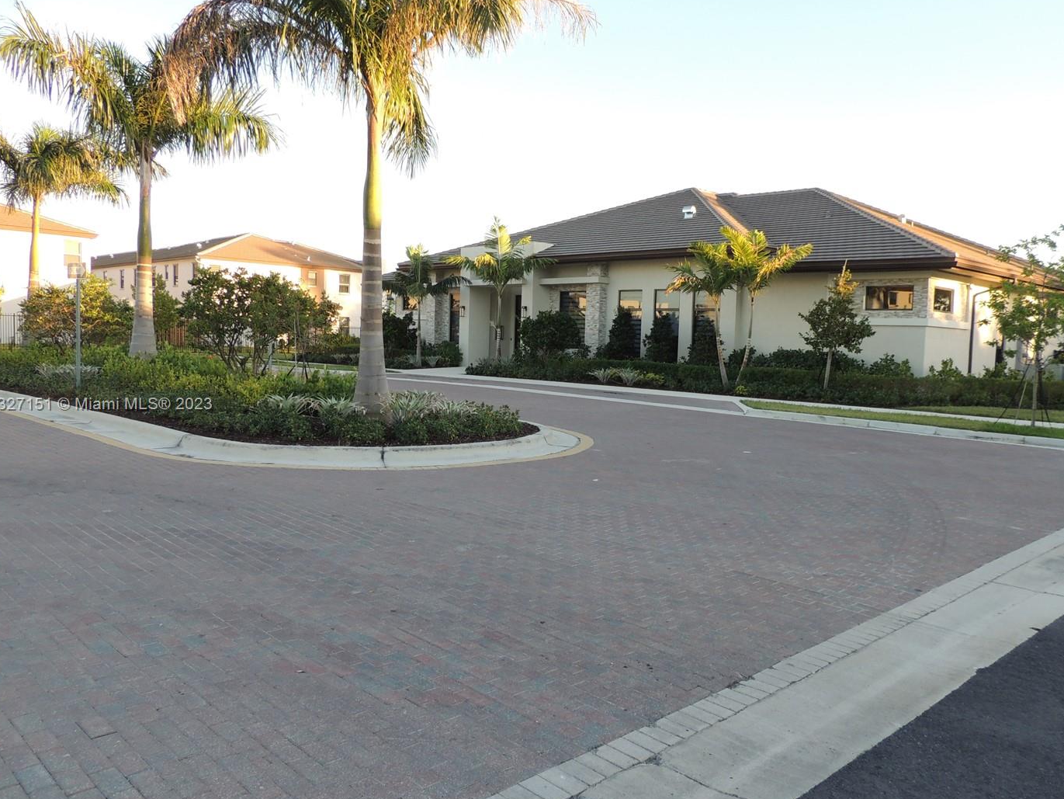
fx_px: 861
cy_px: 405
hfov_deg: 63.3
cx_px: 585
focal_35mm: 28
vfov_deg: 49.8
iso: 100
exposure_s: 1/160
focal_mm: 4.3
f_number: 3
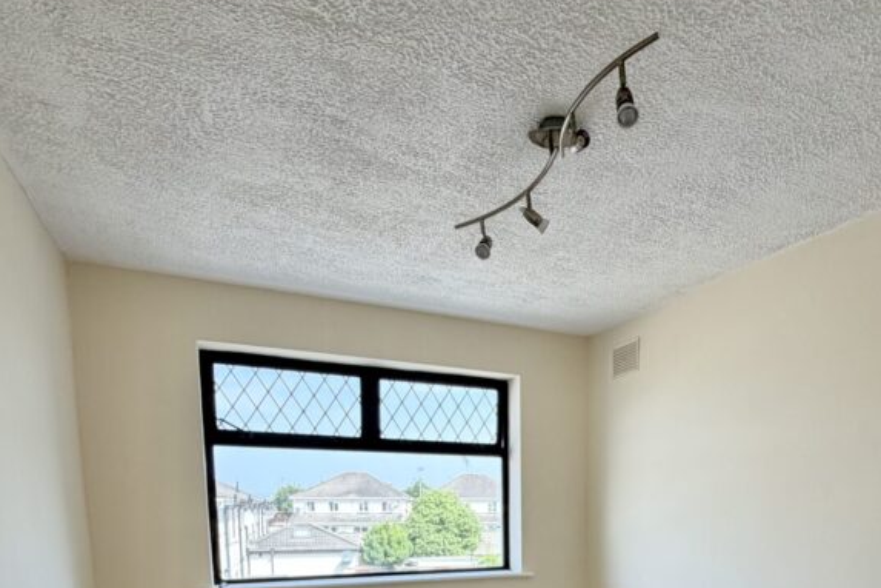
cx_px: 564
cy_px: 580
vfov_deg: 43.0
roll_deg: -0.1
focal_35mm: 26
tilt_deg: -6.9
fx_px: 636
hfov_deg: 68.0
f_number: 2.2
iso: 64
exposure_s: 1/121
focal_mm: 2.22
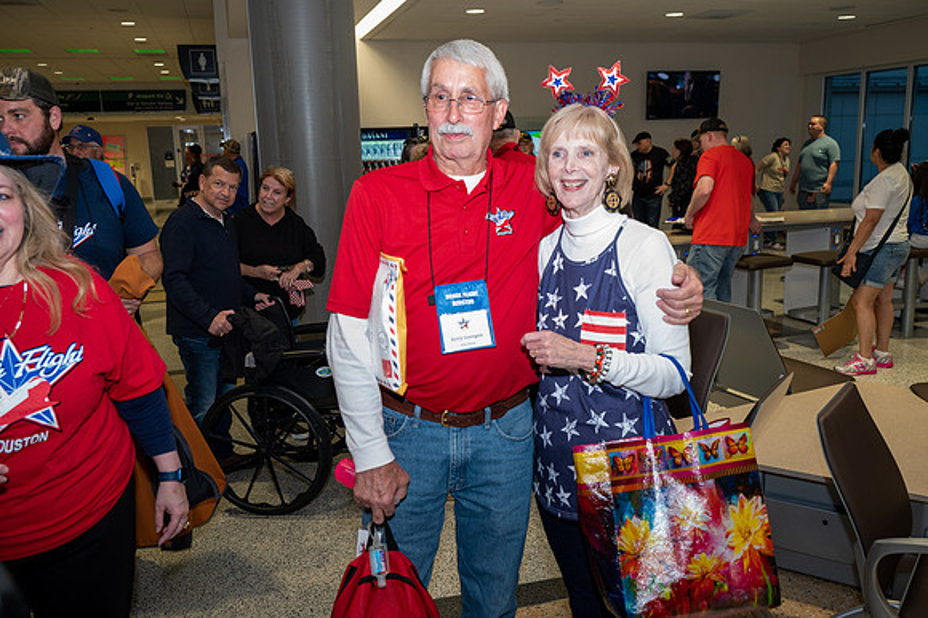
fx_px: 799
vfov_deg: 42.3
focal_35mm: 31
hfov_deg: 60.3
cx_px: 464
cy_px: 309
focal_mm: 31
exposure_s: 1/50
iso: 1400
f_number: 4.5
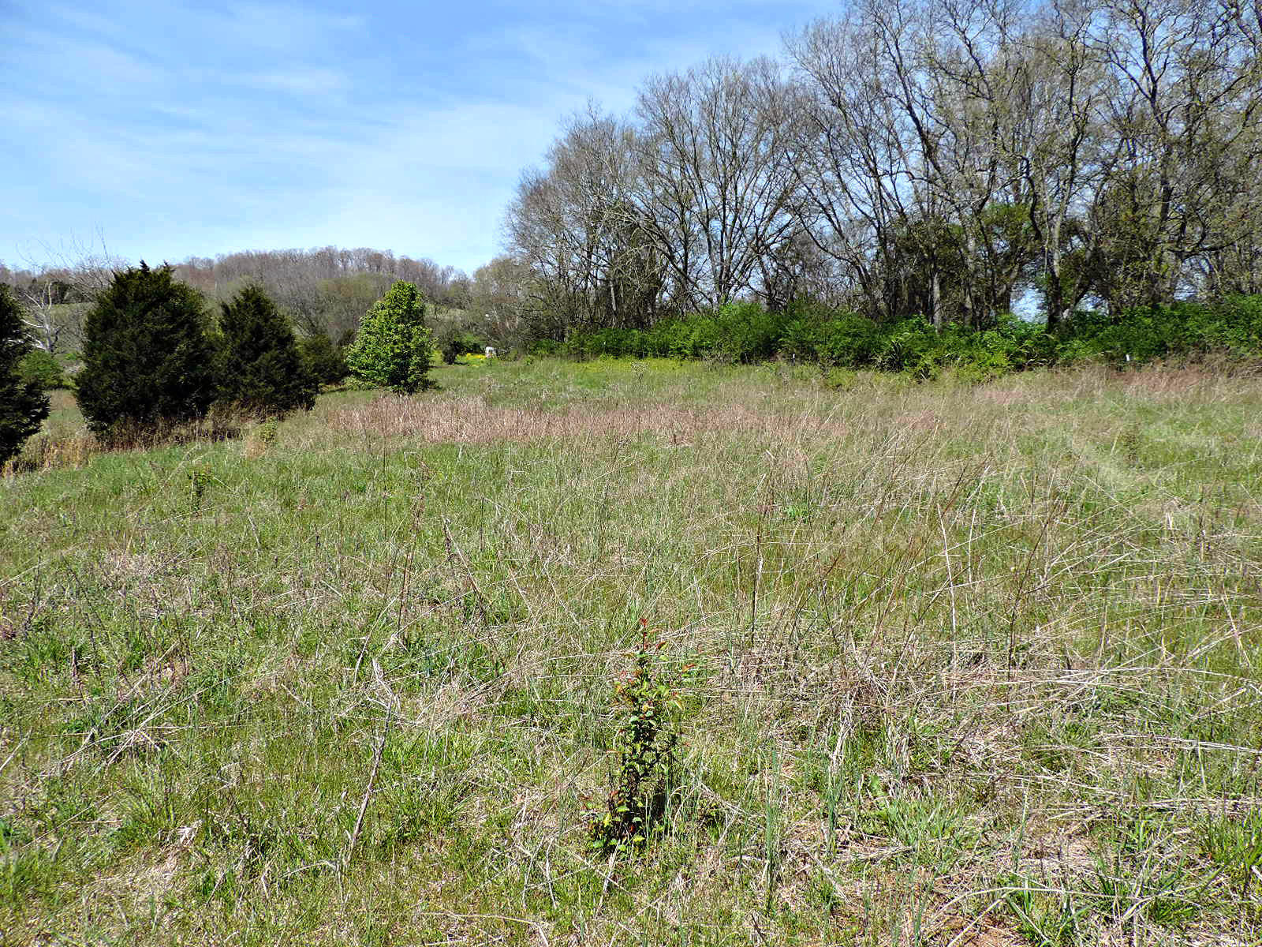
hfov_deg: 71.6
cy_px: 474
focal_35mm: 24
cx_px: 631
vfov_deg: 56.8
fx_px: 875
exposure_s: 1/1000
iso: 80
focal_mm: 4.3
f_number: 3
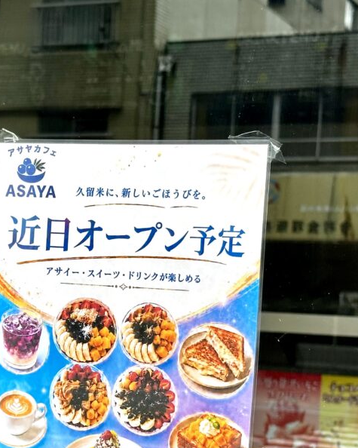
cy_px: 361
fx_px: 1338
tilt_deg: -2.9
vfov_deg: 18.8
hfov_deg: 15.1
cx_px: 44
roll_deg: -2.8
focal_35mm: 101
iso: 64
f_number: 1.78
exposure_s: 1/729
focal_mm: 6.86
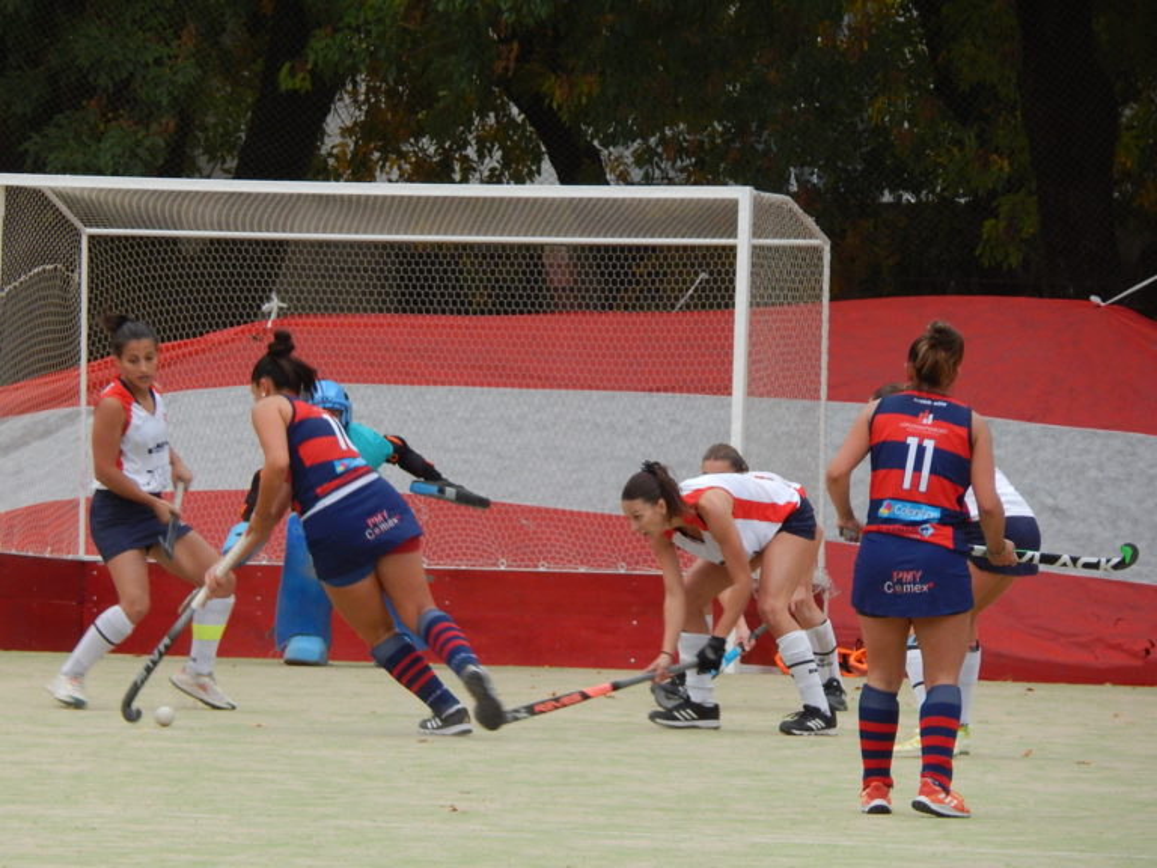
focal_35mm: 498
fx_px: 16645
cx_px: 578
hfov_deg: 4.0
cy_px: 434
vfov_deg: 3.0
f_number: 5.8
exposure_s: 1/125
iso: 400
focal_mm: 88.6
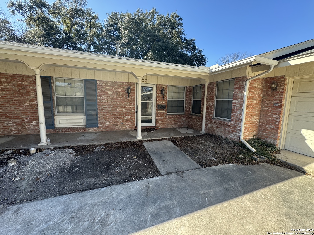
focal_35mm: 14
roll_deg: -2.1
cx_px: 157
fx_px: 127
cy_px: 118
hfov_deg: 102.1
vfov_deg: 85.7
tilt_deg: -6.5
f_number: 2.2
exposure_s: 1/239
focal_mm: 2.22
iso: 40
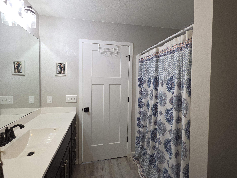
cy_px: 84
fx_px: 96
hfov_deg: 102.0
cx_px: 112
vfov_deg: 85.6
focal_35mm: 14
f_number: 2.2
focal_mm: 2.2
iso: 80
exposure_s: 1/60
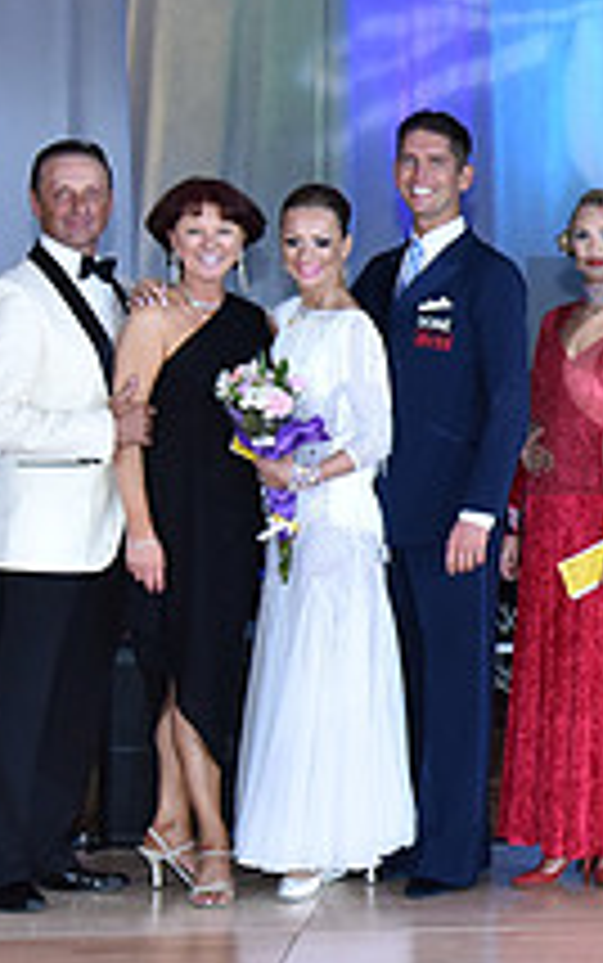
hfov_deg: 9.9
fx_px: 3335
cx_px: 1017
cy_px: 376
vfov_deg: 16.4
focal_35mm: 127
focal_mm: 46
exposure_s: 1/250
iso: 2000
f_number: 5.6
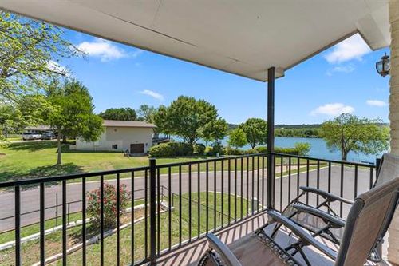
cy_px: 133
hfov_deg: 104.3
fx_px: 155
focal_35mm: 14
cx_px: 200
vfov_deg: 81.2
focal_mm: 14
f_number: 9
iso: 100
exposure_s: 1/250
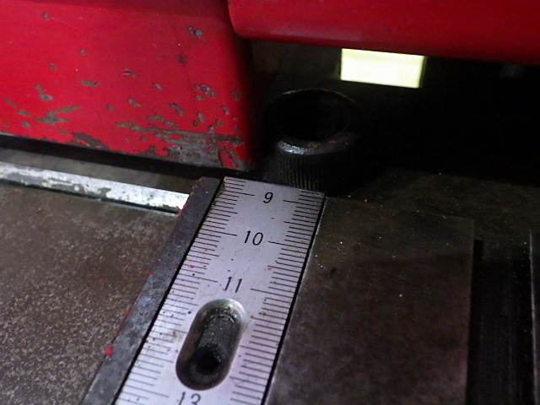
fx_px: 530
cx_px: 270
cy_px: 202
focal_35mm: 34
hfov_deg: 54.0
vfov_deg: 41.8
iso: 1600
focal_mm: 6.1
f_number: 3.8
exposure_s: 1/15
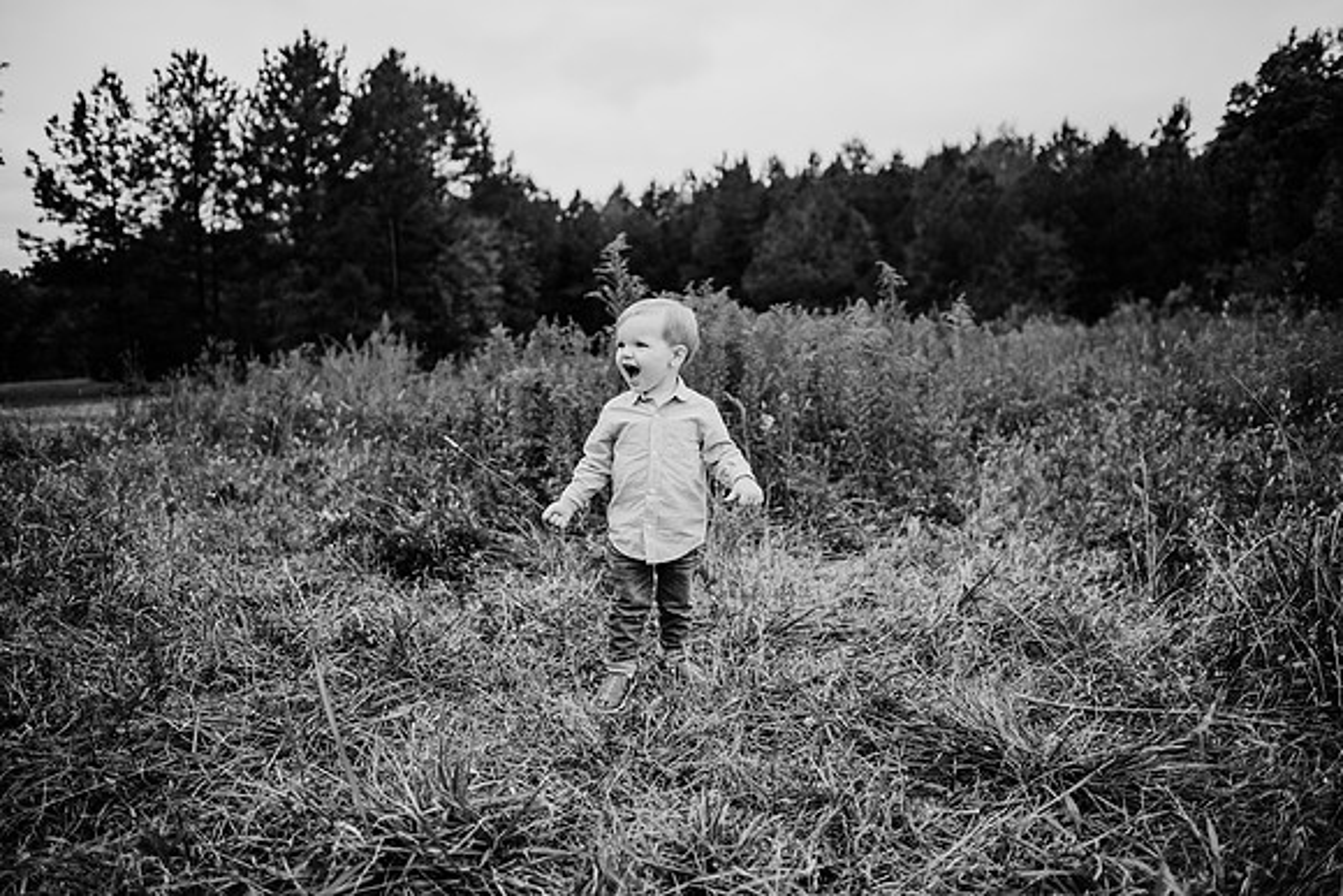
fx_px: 896
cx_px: 672
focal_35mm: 24
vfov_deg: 53.2
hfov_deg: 73.7
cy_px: 448
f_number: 2.2
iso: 125
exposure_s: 1/800
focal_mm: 24
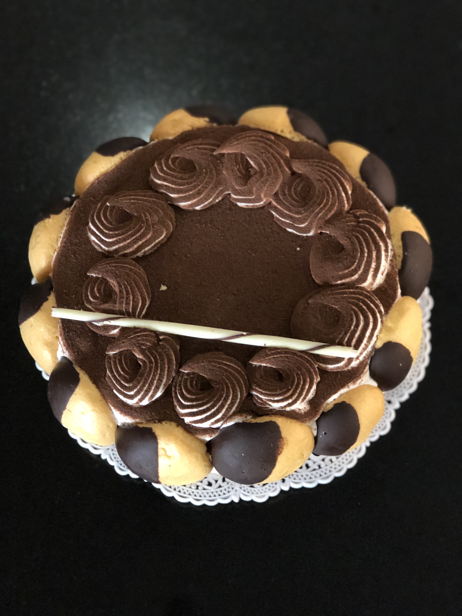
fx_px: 1014
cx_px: 231
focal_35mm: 57
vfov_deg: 33.8
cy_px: 308
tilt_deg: -71.1
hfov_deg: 25.7
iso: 500
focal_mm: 6.6
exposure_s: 1/30
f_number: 2.8
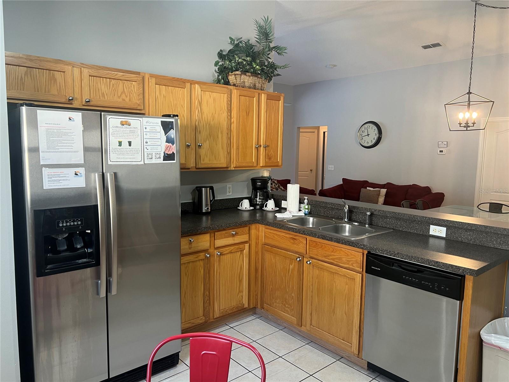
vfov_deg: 53.1
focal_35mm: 26
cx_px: 254
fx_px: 382
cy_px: 191
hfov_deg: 67.3
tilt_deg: -6.7
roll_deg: -1.2
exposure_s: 1/60
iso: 80
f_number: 1.5
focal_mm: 5.7
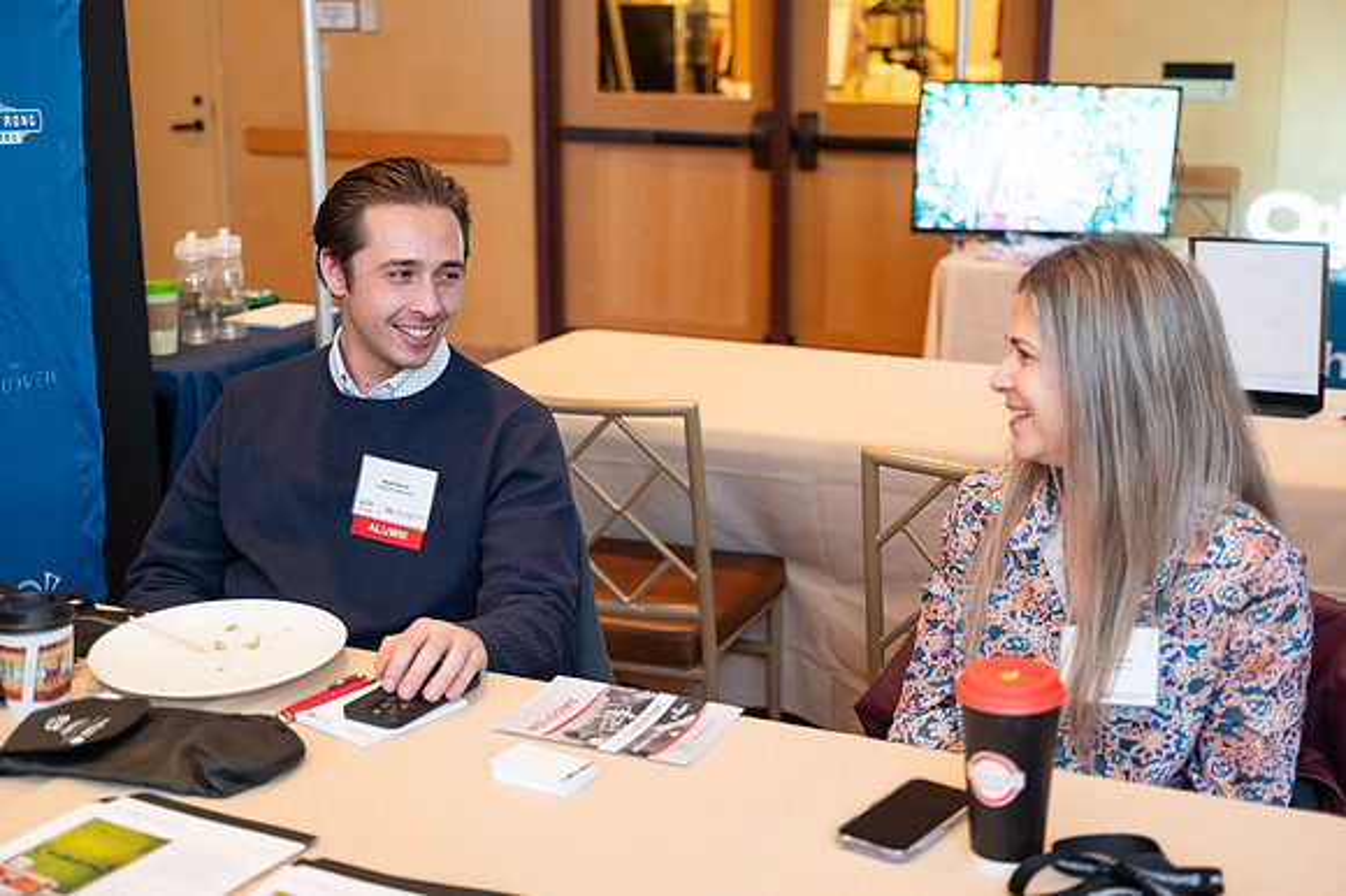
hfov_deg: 39.6
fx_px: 1868
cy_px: 448
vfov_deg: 27.0
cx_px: 673
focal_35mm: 50
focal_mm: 50
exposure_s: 1/250
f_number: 2.8
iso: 2000
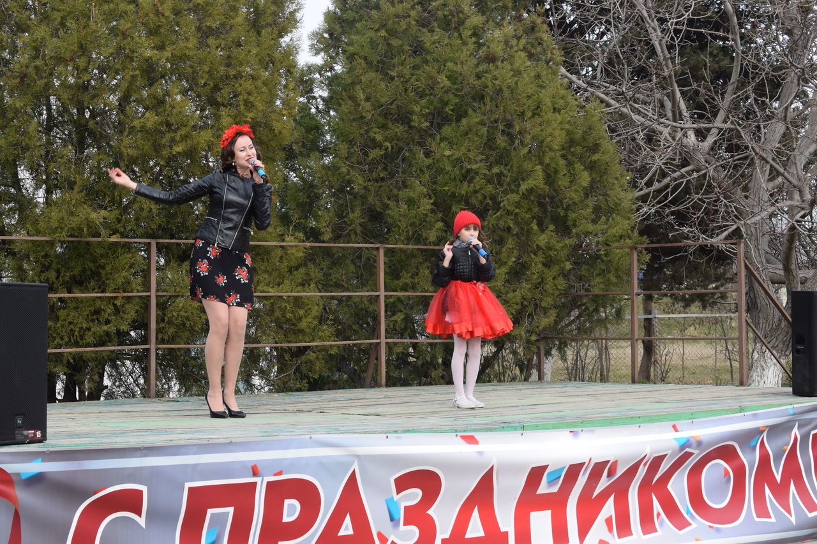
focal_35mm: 82
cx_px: 408
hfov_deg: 24.6
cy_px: 272
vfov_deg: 16.5
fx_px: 1872
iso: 200
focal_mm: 55
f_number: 8
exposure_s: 1/250
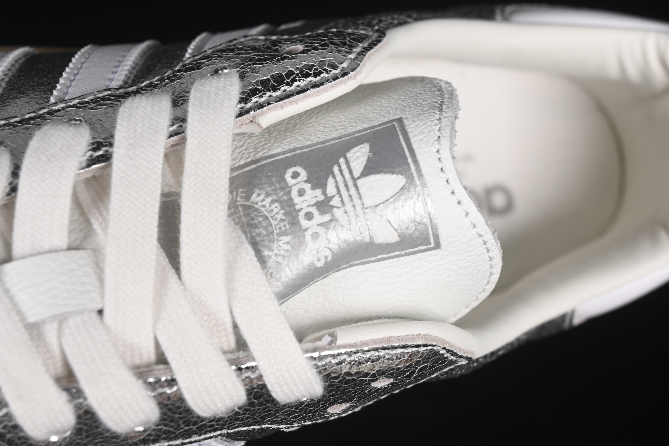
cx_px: 334
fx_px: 1394
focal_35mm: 75
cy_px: 223
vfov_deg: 18.2
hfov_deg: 27.0
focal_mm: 50
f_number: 7.1
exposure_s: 1/80
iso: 160
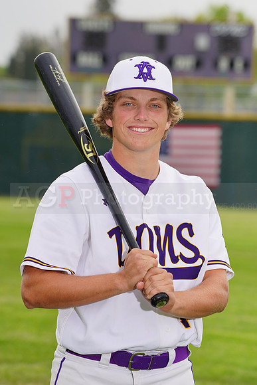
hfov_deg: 5.5
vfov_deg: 8.2
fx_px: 2675
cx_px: 128
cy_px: 192
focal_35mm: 250
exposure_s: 1/250
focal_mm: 250
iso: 160
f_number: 9
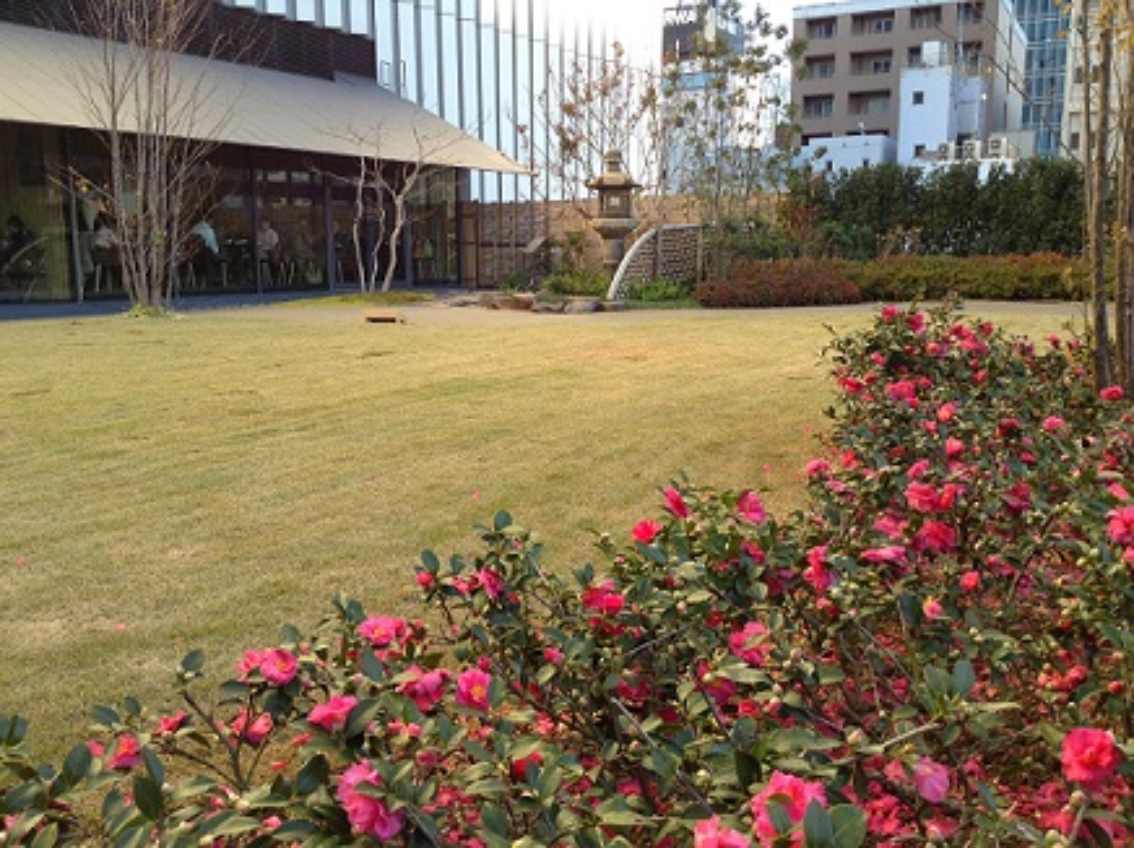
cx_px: 567
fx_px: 1080
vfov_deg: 42.9
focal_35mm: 33
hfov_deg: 55.4
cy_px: 424
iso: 32
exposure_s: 1/120
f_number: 2.4
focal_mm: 3.3
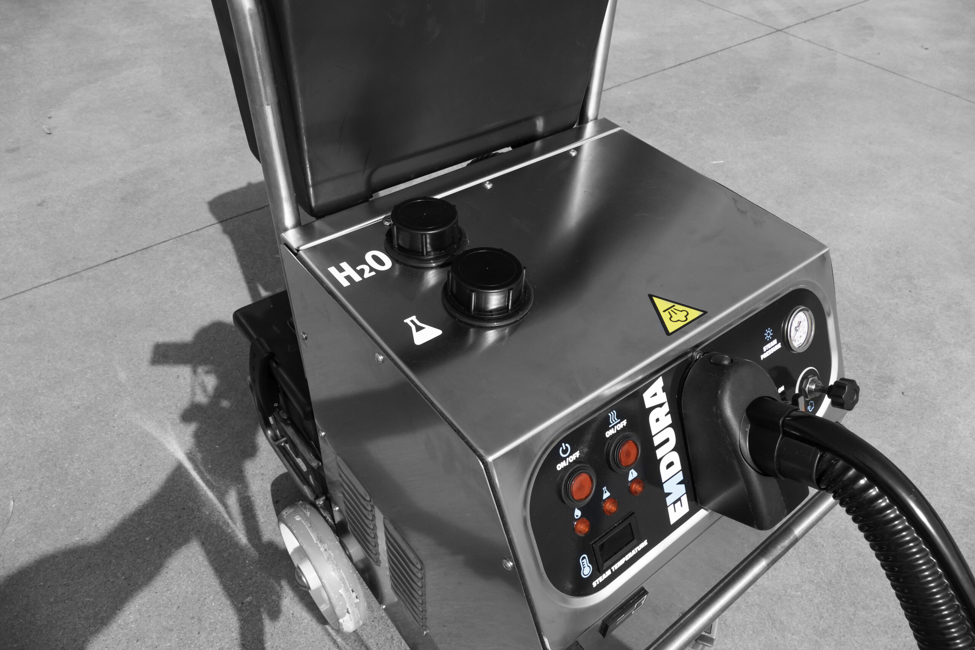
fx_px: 677
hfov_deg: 71.5
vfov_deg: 51.3
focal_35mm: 25
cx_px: 488
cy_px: 325
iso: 125
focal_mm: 9.12
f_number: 5
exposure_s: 1/1000
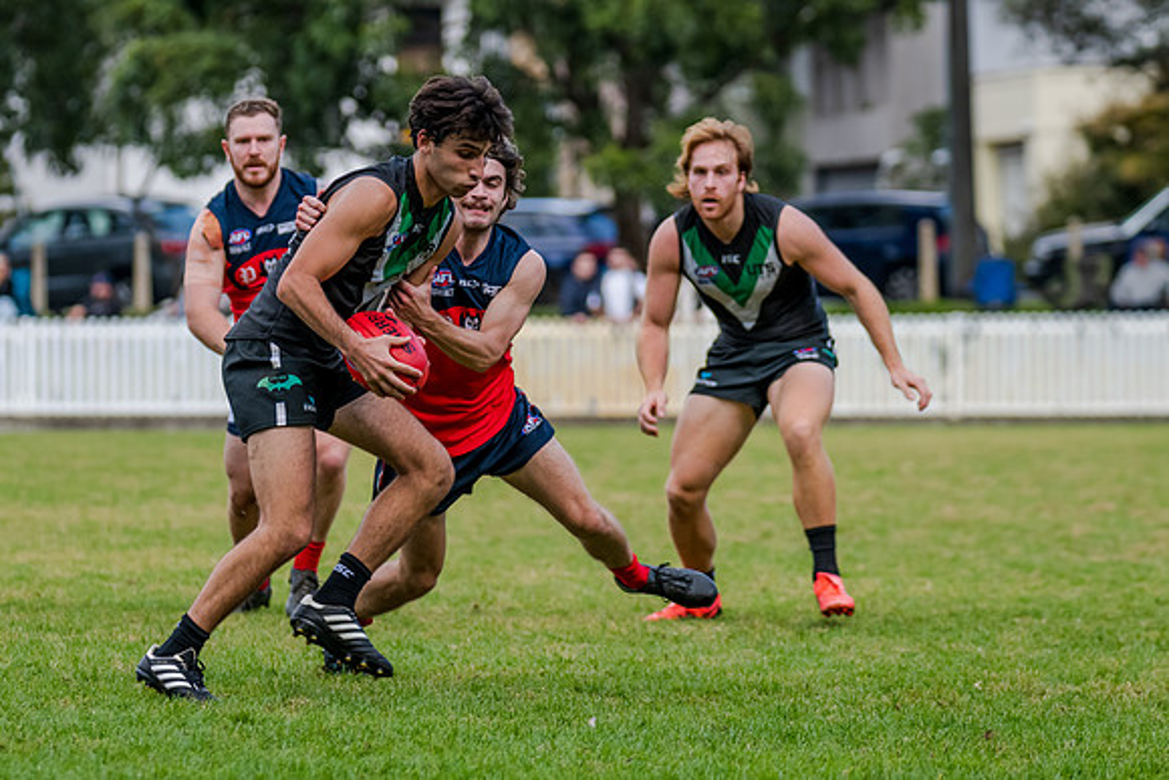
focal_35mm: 290
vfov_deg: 4.7
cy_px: 294
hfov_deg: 7.1
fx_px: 9408
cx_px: 508
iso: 800
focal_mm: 210
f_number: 4.5
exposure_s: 1/1600
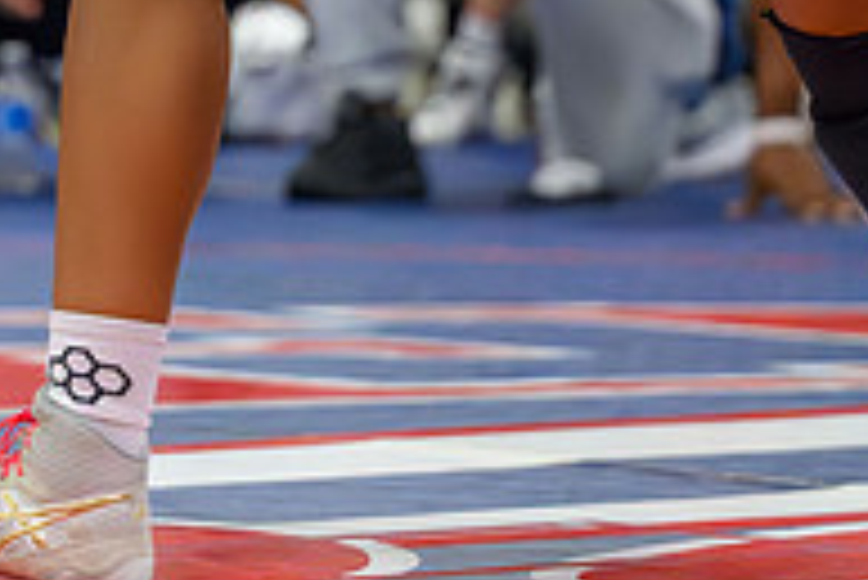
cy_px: -232
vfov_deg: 3.7
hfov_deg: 5.5
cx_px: -314
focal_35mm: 373
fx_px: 9000
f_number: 2.8
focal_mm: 105
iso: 10000
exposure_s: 1/800
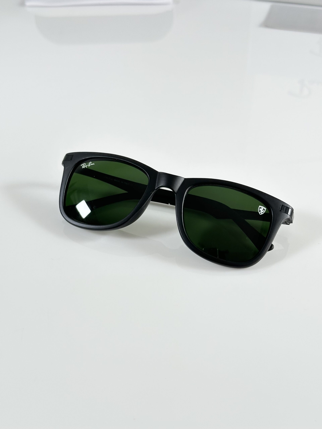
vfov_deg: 39.7
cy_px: 214
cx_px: 161
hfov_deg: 30.3
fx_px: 595
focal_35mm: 48
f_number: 1.78
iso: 80
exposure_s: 1/121
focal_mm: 6.86
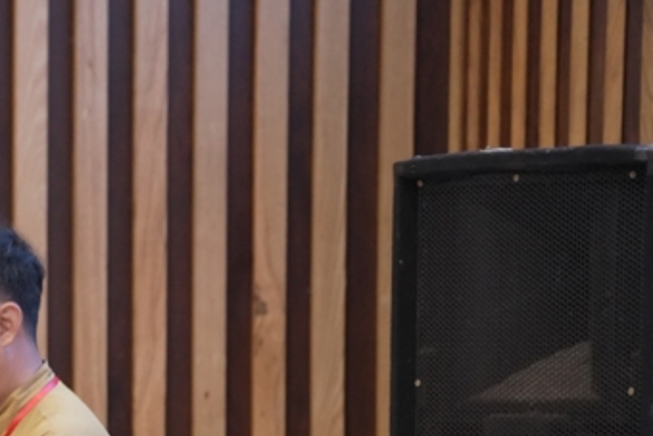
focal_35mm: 430
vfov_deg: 3.2
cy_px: 567
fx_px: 7803
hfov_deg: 4.8
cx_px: -187
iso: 4000
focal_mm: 150
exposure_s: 1/125
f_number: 2.8
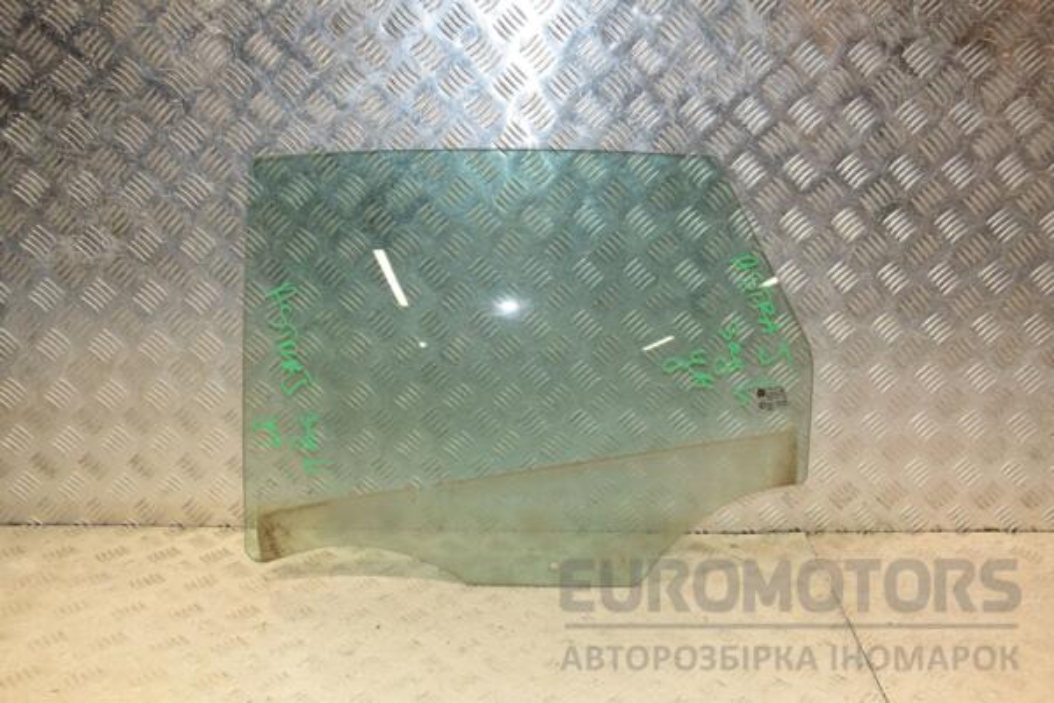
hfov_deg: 51.3
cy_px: 352
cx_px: 527
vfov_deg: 35.5
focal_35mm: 38
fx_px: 1098
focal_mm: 25
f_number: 6.3
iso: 800
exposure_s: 1/200
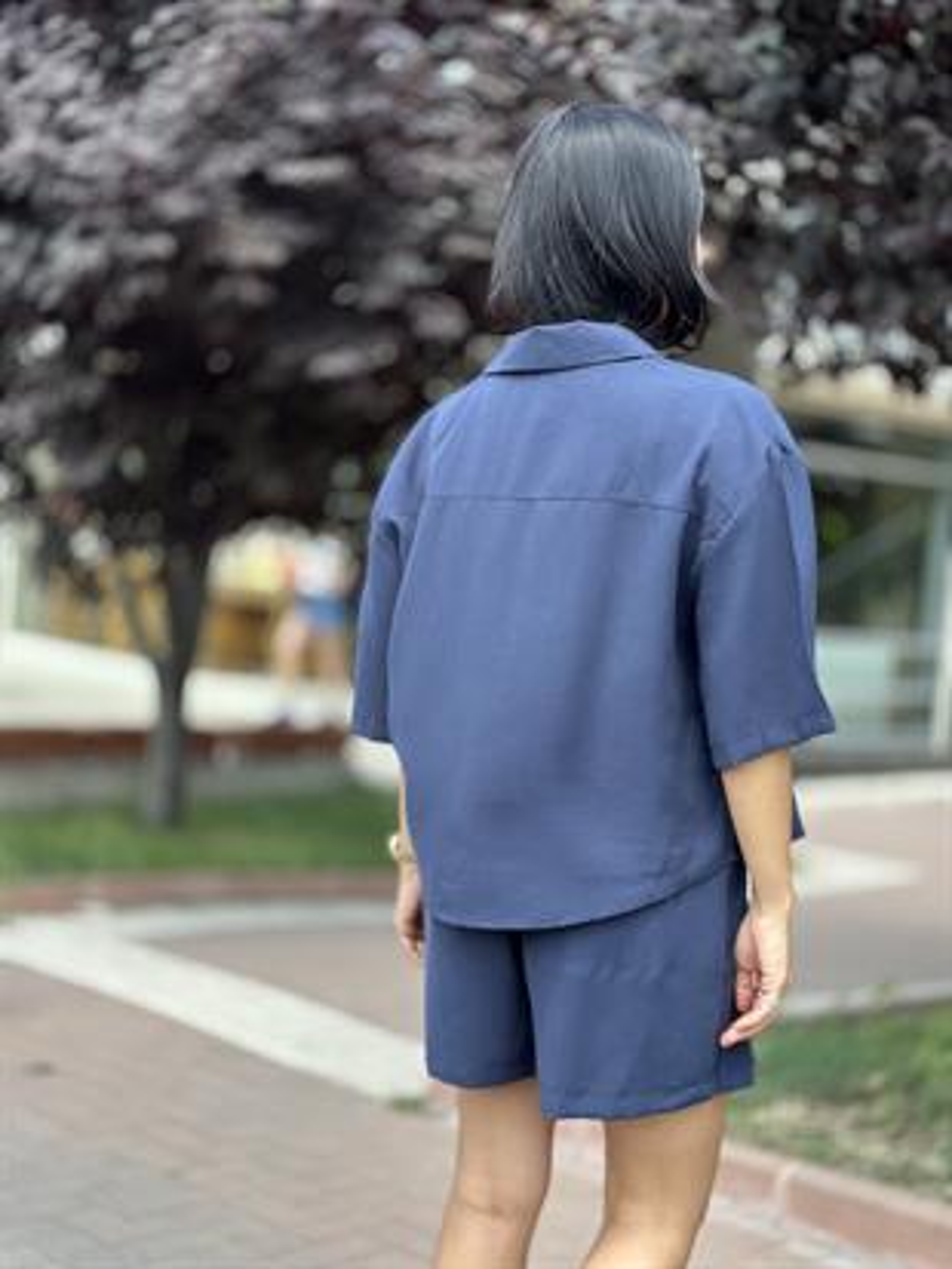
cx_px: 476
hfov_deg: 30.3
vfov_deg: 39.6
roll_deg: -5.6
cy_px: 634
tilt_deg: -4.0
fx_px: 1759
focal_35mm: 48
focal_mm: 6.86
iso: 80
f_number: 1.78
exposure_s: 1/785
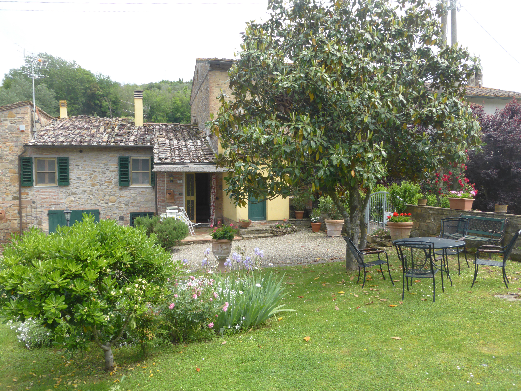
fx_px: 452
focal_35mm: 30
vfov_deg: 46.8
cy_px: 196
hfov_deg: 60.0
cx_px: 260
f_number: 3.6
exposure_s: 1/400
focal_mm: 5.4
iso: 100
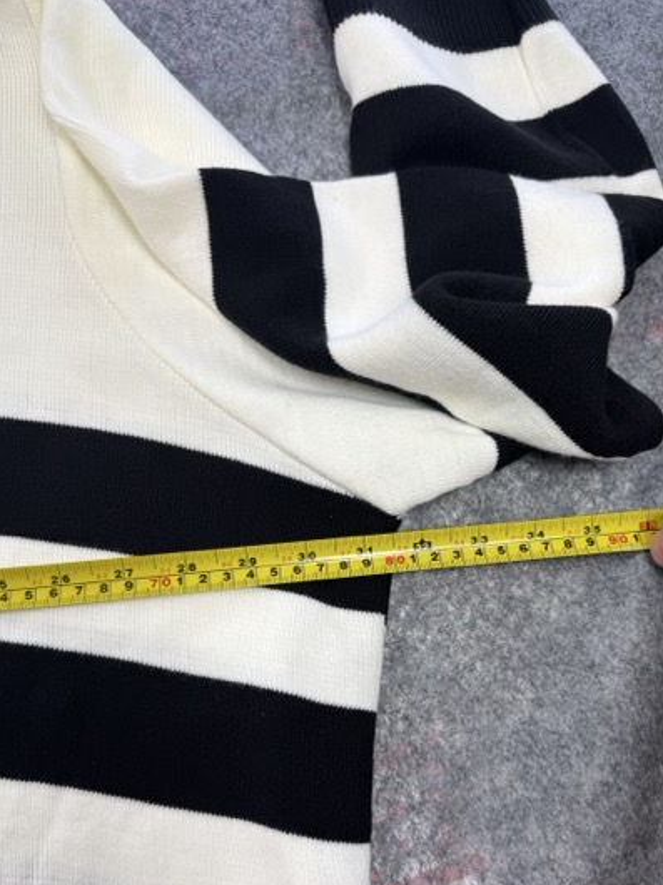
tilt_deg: -54.7
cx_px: 372
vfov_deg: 61.2
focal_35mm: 29
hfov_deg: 48.1
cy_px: 529
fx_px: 741
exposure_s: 1/176
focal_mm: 6.76
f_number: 1.78
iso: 64
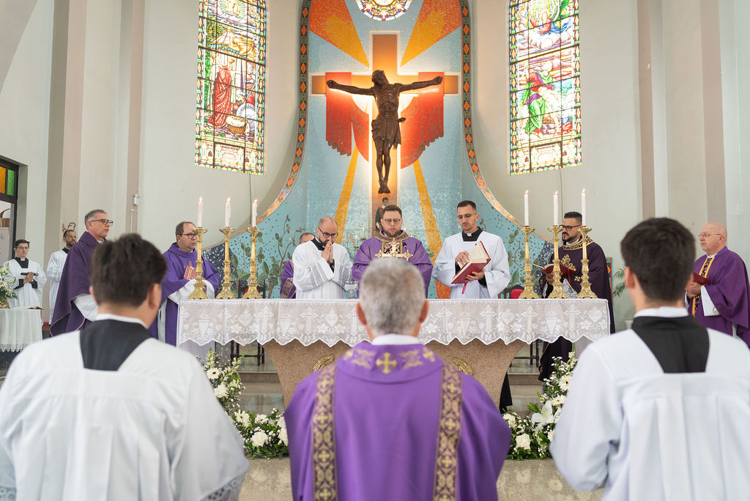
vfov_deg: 37.7
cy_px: 250
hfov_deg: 54.2
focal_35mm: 35
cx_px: 375
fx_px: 733
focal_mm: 35
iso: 640
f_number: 2.8
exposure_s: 1/160
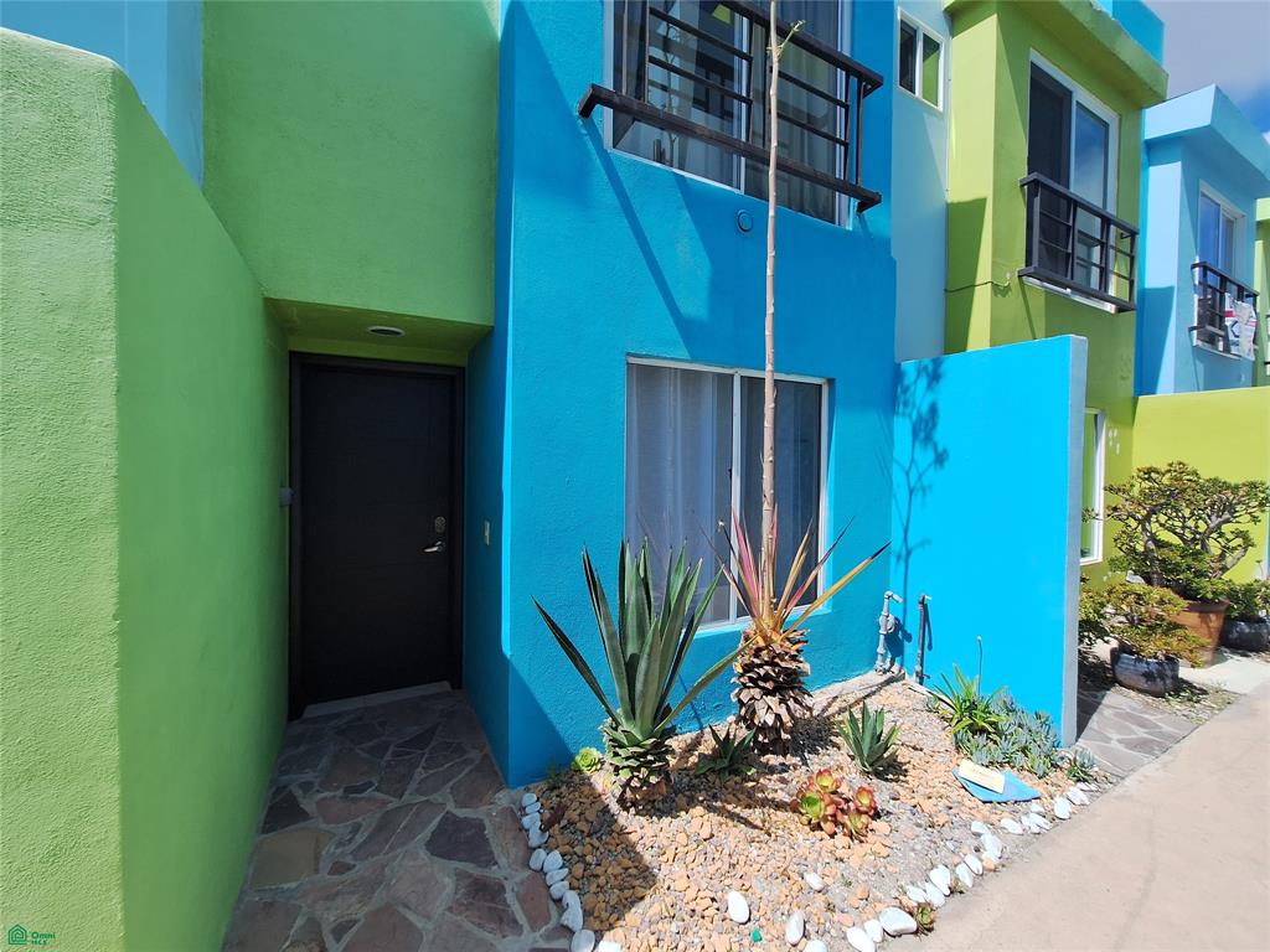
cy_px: 476
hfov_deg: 106.2
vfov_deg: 89.9
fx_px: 477
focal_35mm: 13
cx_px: 635
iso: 40
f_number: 2.2
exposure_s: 1/1736
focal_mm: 1.74
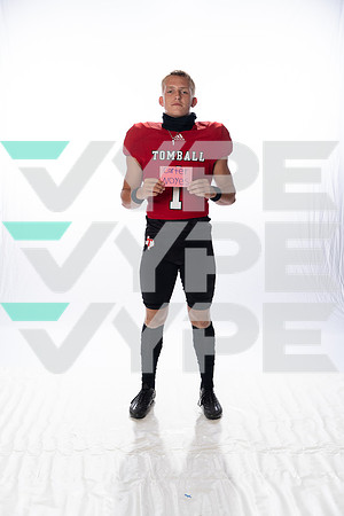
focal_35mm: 42
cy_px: 258
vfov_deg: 46.4
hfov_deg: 31.9
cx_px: 172
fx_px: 602
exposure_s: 1/250
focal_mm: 42
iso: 400
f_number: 4
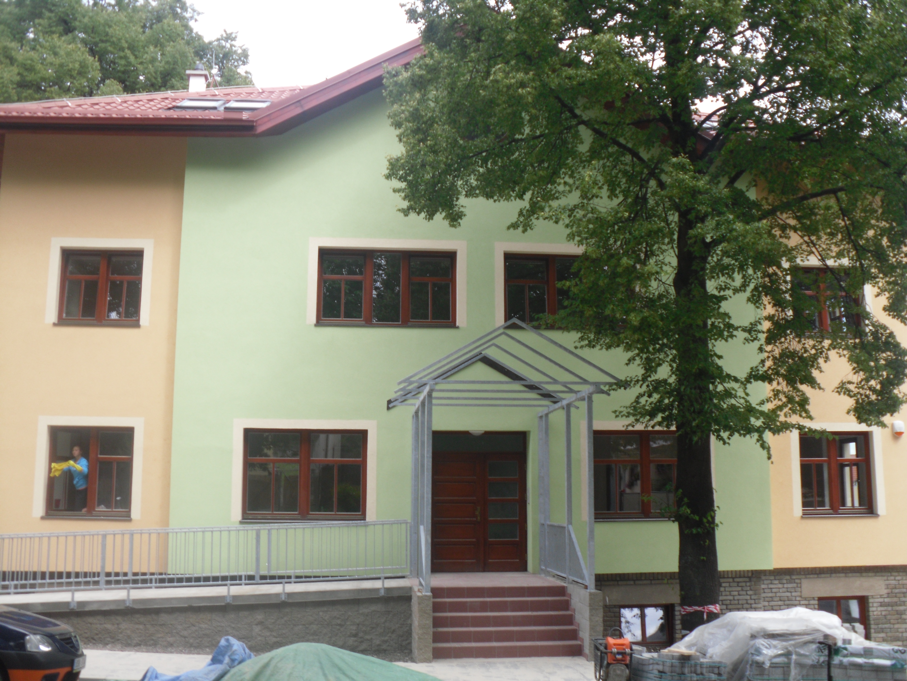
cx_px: 454
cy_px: 340
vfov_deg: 40.7
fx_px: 917
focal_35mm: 35
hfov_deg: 52.6
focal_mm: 6.3
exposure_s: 1/45
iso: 80
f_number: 7.6
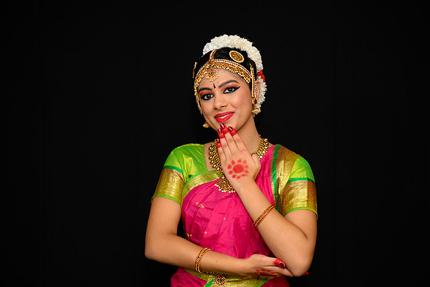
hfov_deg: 28.8
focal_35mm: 70
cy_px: 144
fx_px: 836
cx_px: 215
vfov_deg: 19.5
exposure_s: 1/125
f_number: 5
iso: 800
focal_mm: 70
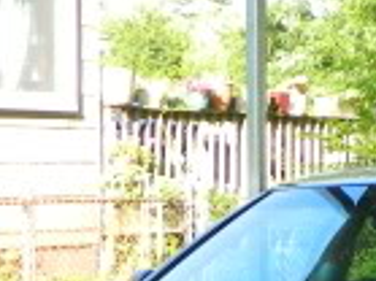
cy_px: 324
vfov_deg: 7.3
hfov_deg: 9.3
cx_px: 730
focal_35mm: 201
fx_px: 2181
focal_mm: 6.2
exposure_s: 1/100
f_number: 3.3
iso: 80
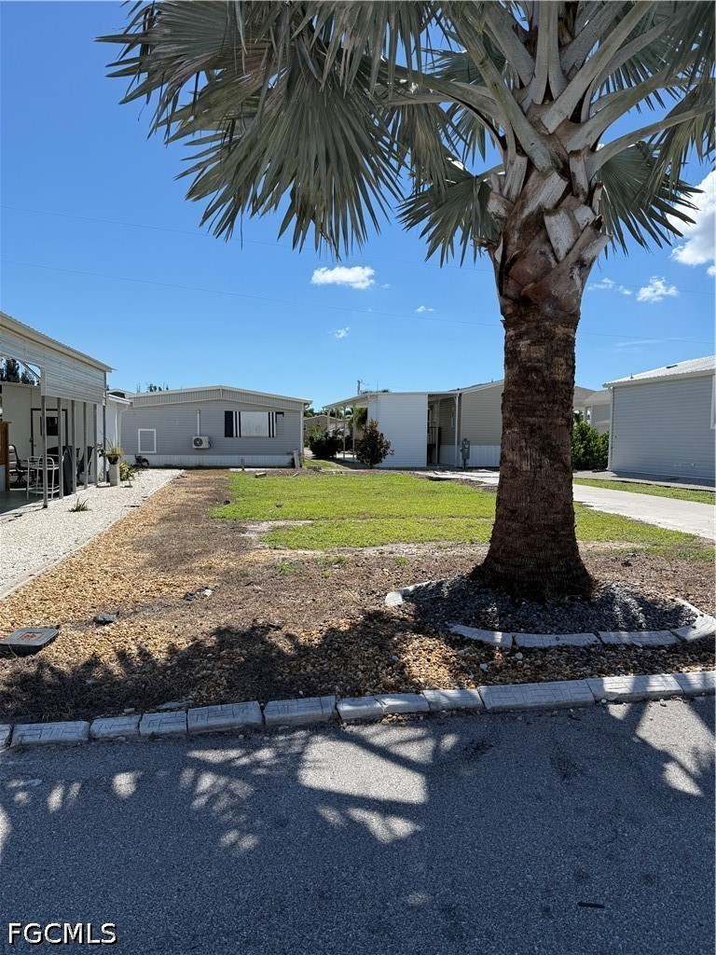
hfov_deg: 56.8
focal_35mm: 24
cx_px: 358
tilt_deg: -3.2
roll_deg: -2.3
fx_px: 662
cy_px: 478
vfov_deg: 71.6
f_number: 1.78
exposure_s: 1/6173
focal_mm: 6.76
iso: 80
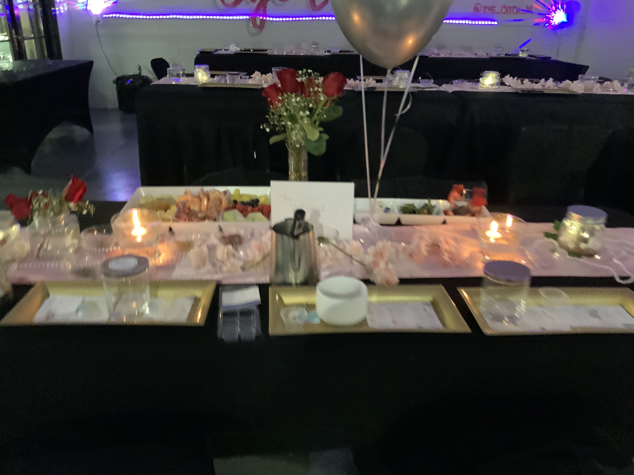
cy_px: 238
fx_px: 531
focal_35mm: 29
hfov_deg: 61.7
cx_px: 317
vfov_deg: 48.2
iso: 500
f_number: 1.8
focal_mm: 3
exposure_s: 1/24
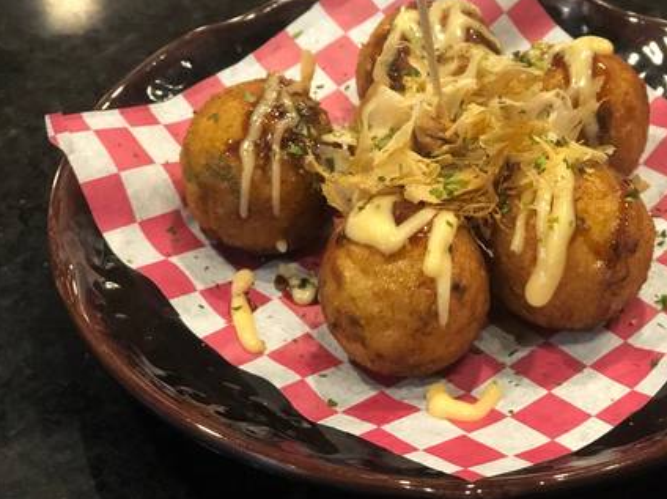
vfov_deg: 18.6
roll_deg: -1.6
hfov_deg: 24.6
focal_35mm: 79
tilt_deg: -39.2
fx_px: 1520
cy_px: 157
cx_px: 454
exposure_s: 1/30
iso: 400
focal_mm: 6.6
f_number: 2.8
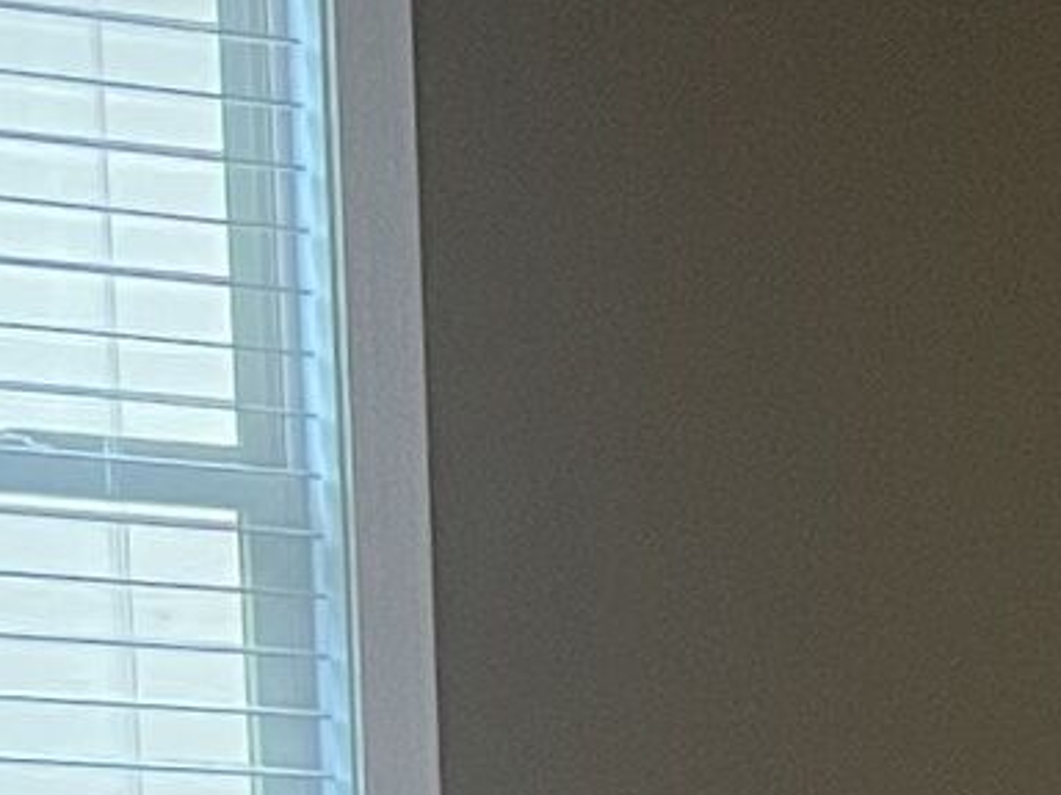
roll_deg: -3.5
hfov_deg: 8.1
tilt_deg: -12.4
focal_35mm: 208
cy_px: 2181
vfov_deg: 6.6
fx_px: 6375
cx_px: 3249
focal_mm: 5.7
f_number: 1.5
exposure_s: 1/60
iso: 160
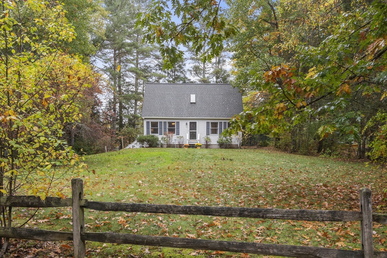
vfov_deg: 43.6
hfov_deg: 61.9
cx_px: 194
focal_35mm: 30
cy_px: 129
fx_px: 322
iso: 1250
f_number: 8
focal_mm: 20
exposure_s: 1/125
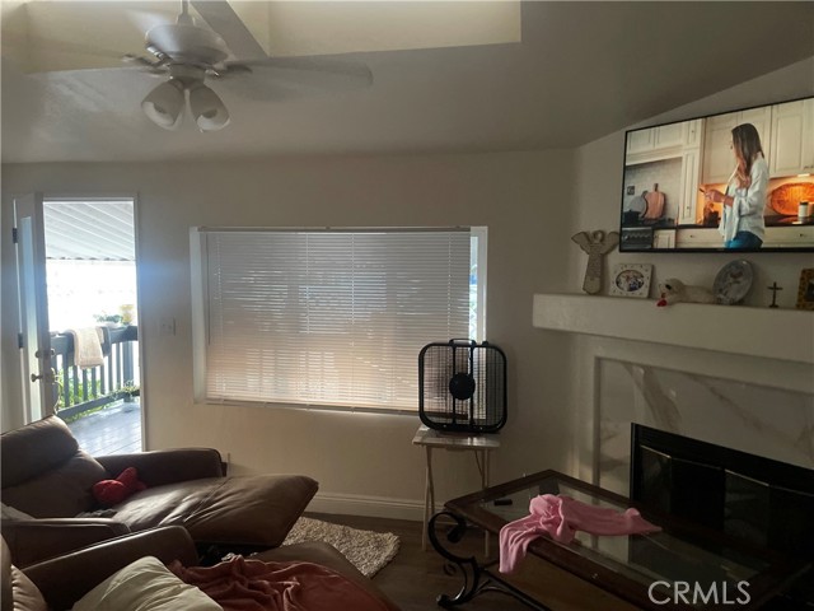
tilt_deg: -6.0
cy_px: 306
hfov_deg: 67.3
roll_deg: +0.1
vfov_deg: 53.1
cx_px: 407
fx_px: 611
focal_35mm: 26
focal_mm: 4.2
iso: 640
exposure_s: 1/30
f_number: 1.6
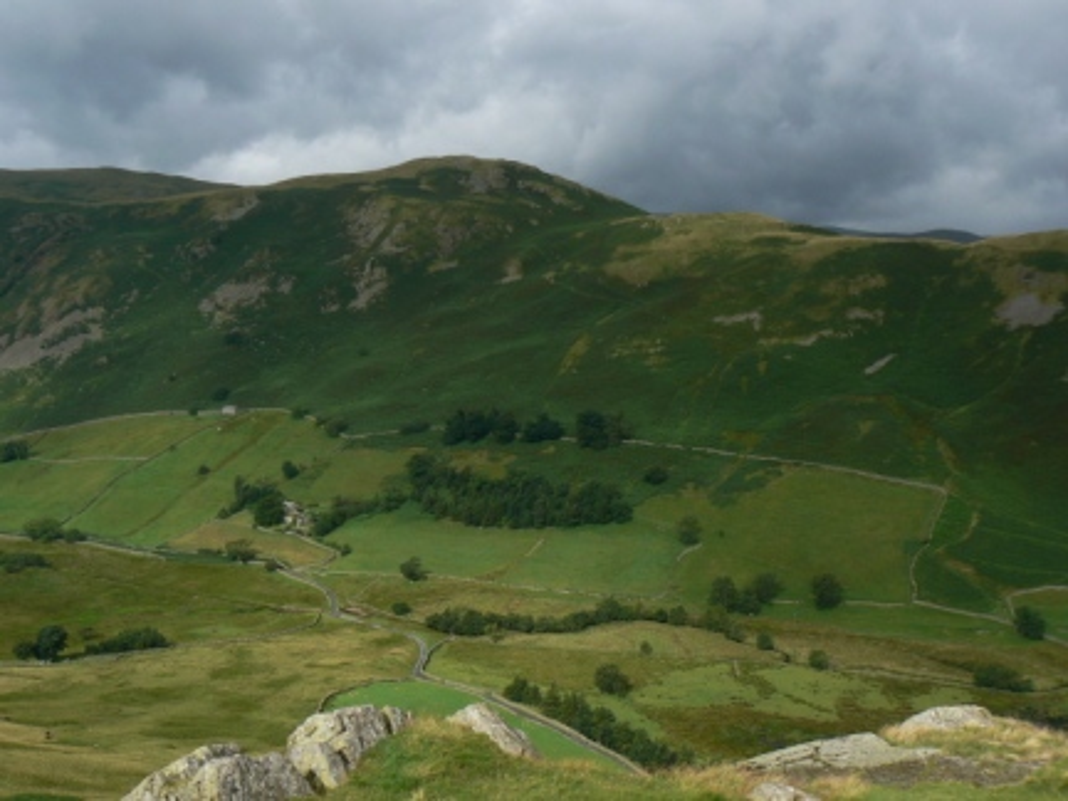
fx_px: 1111
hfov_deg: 51.4
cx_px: 534
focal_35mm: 36
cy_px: 400
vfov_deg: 39.7
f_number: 6.3
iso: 80
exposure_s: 1/400
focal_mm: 6
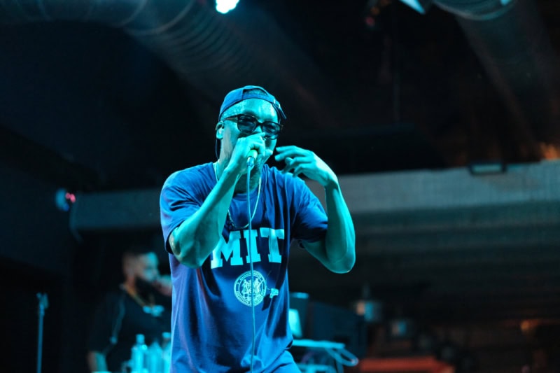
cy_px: 186
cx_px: 280
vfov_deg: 16.3
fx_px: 1306
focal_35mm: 84
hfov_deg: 24.2
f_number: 1.4
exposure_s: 1/150
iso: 8000
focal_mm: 56
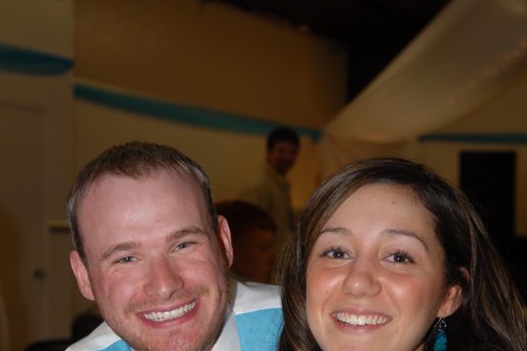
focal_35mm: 86
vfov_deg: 15.7
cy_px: 314
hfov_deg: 23.6
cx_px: 264
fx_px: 1259
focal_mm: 38
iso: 100
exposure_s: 1/60
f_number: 4
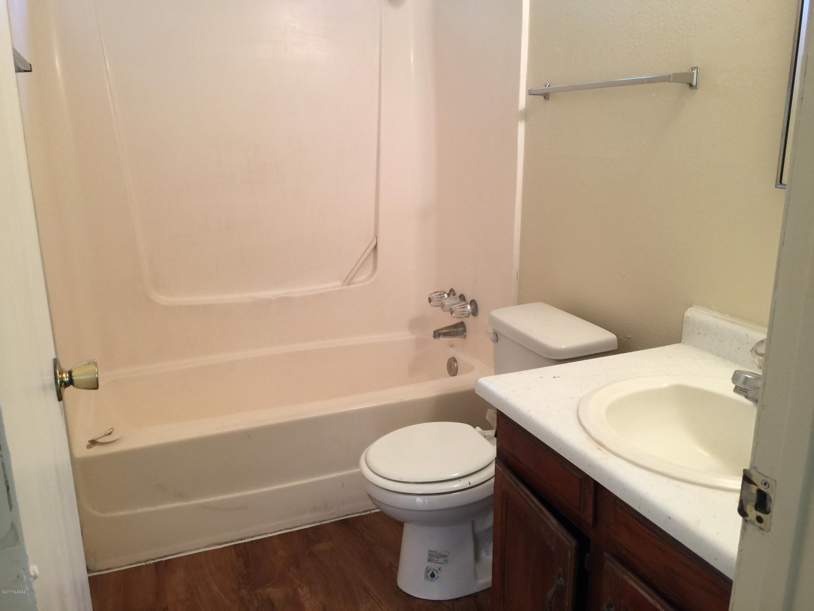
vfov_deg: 48.2
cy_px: 306
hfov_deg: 61.7
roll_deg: +0.1
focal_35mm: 29
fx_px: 682
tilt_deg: -16.1
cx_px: 407
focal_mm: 4.15
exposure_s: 1/15
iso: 40
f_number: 2.2
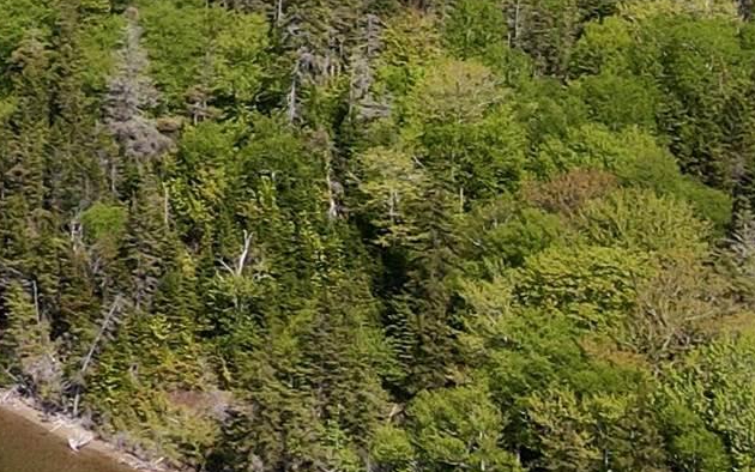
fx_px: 2552
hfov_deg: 13.2
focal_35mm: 124
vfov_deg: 9.8
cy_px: -509
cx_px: -974
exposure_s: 1/725
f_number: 2.8
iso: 100
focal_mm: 4.5
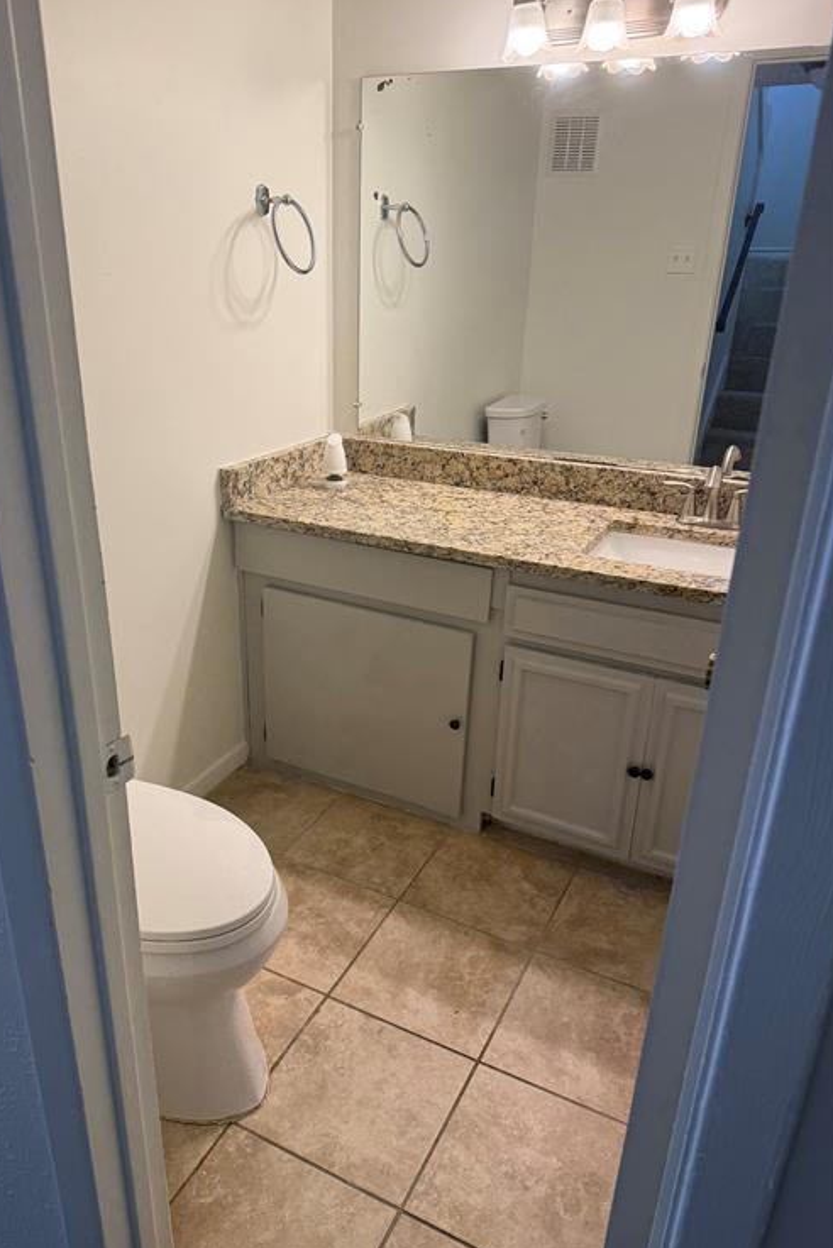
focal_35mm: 26
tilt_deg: -23.3
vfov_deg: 69.4
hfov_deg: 49.4
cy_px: 633
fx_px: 901
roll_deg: -1.1
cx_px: 356
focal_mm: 6.76
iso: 100
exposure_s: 1/120
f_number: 1.78
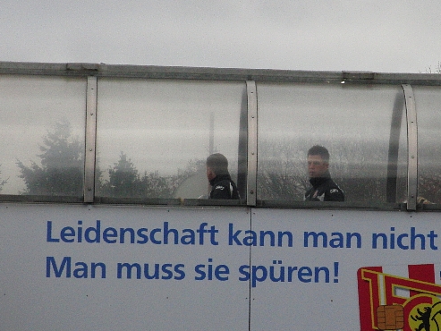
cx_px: 295
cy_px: 198
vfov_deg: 5.7
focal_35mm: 261
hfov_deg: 7.6
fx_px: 3326
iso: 400
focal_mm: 32.1
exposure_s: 1/200
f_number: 10.8
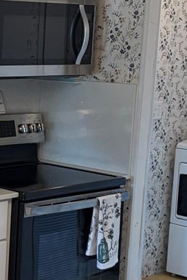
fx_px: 826
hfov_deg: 12.4
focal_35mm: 106
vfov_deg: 19.3
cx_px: -84
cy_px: 145
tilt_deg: -8.4
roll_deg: -1.7
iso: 200
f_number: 1.6
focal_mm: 5.96
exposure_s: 1/120
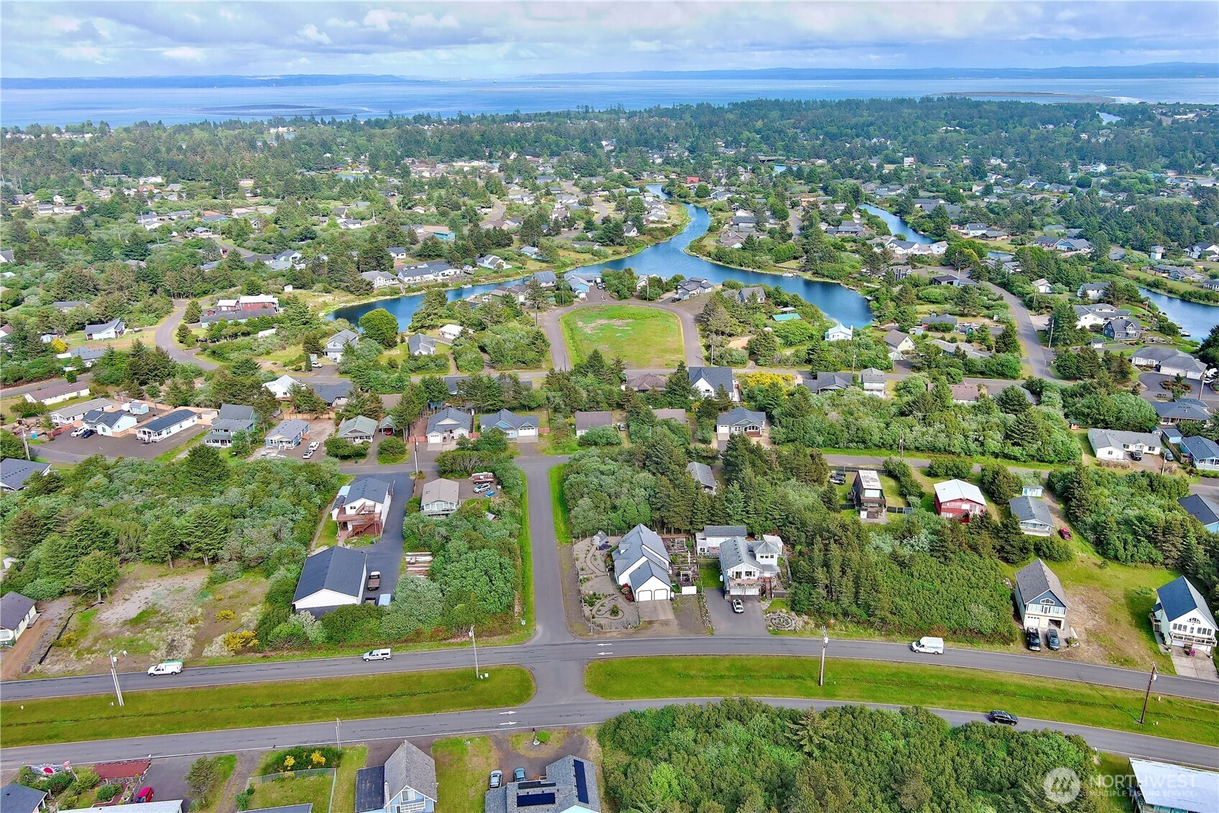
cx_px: 610
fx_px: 982
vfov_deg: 45.0
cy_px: 406
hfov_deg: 63.7
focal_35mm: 29
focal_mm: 10.57
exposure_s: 1/683
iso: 100
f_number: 2.8
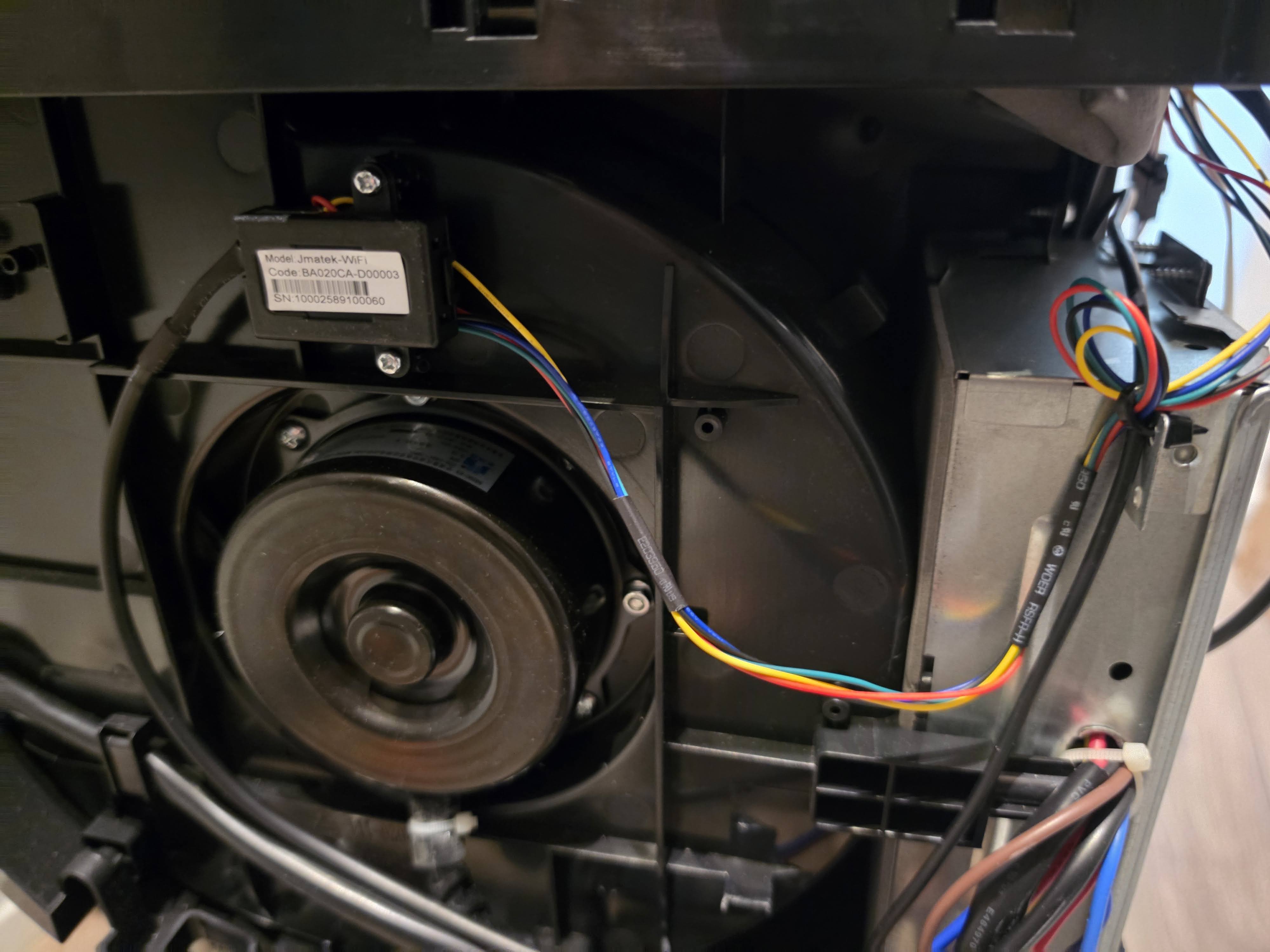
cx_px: 635
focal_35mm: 23
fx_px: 844
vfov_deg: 58.9
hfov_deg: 73.9
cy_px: 476
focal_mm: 6.5
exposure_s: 1/16.7
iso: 2500
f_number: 1.4
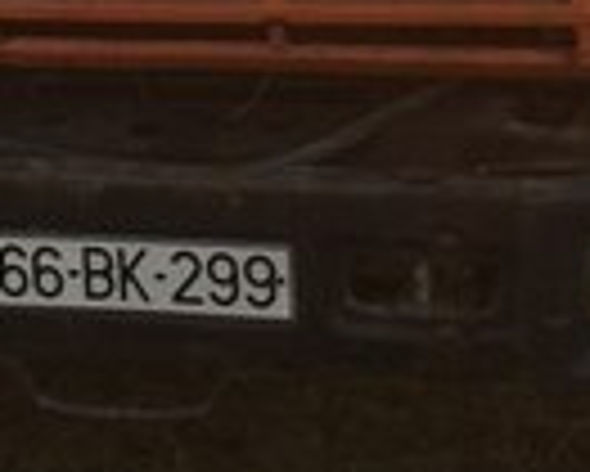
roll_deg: +2.4
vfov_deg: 13.6
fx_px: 1870
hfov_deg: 17.8
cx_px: 113
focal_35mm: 107
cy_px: -216
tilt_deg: -5.5
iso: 32
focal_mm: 4.15
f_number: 2.2
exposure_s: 1/192
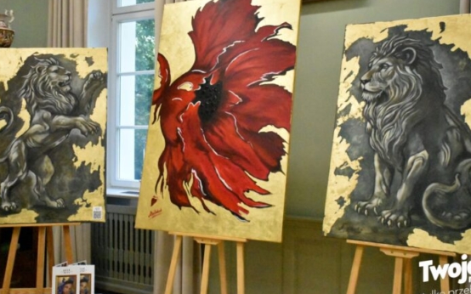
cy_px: 140
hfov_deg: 48.7
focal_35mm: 41
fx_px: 521
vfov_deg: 31.5
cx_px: 239
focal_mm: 23
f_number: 3.8
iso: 18000
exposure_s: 1/4000
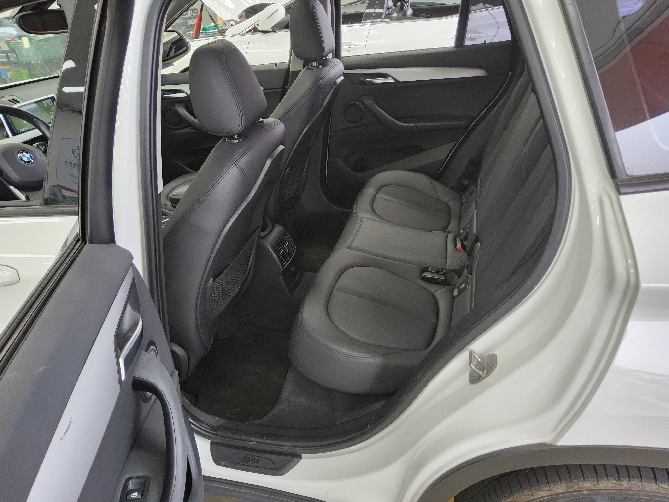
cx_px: 334
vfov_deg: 54.9
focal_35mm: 25
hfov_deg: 69.4
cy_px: 251
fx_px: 483
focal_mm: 3.08
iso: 200
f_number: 2
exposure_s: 1/120
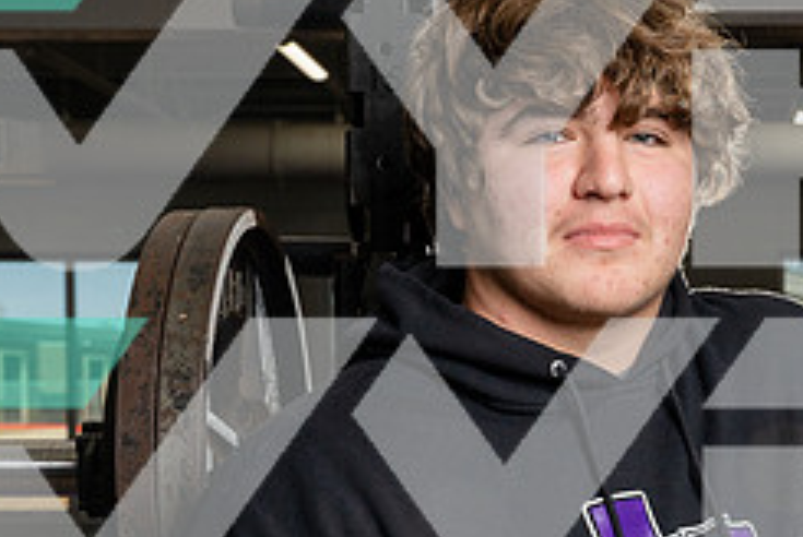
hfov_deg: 20.8
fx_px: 2166
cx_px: 639
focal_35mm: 97
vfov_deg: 14.0
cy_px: 493
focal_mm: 41
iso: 640
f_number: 9
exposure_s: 1/250
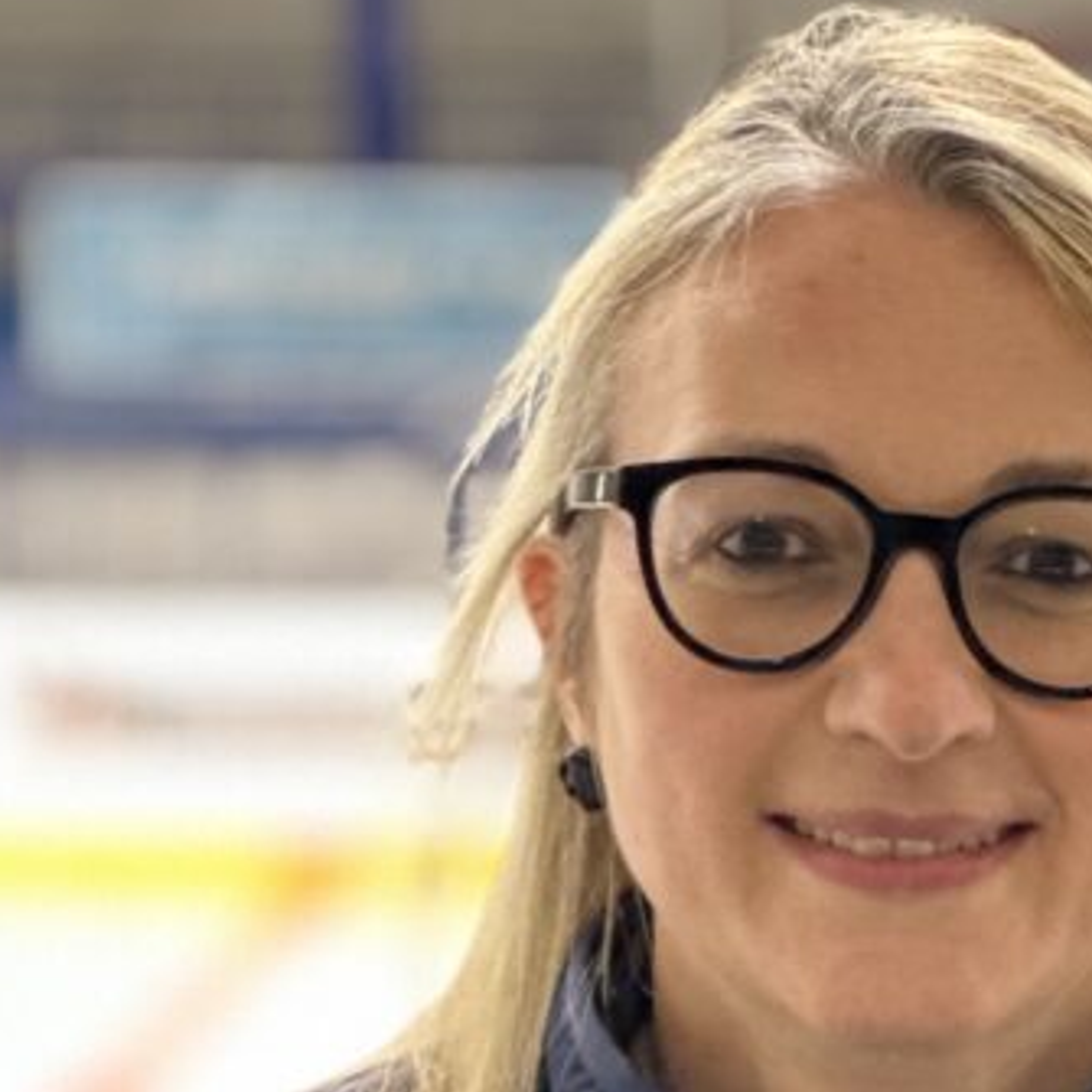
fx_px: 7424
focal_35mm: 208
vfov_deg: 8.4
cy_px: 1147
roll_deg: -0.7
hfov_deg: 8.4
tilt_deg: -4.7
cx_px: 851
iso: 400
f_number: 2.8
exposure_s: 1/14
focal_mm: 9
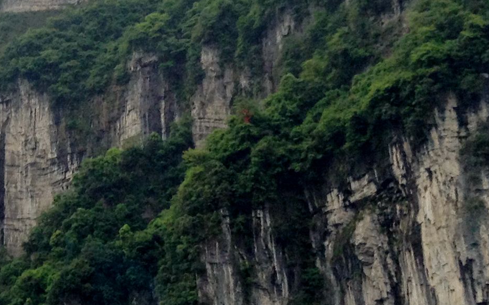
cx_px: -29
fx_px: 1293
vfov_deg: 13.3
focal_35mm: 97
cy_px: 13
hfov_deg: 20.6
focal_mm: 3.3
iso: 40
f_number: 2.4
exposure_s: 1/120
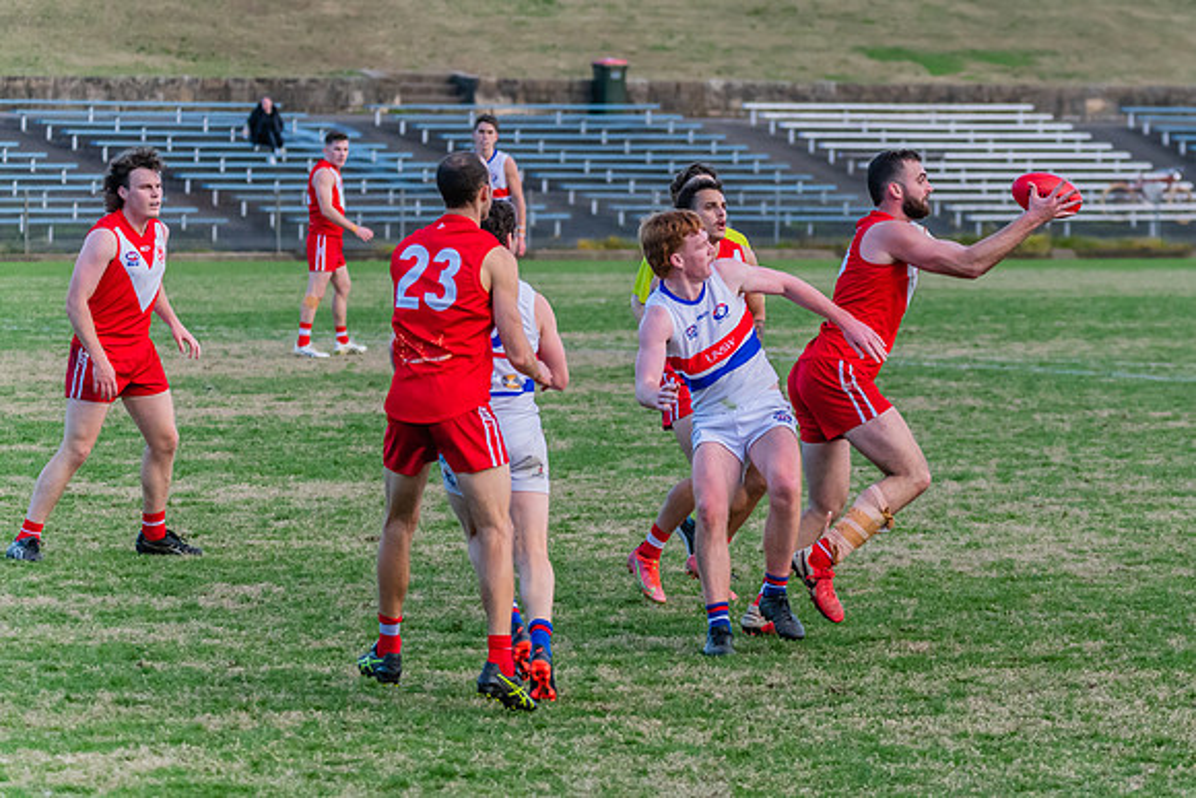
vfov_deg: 5.4
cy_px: 226
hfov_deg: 8.1
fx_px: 8385
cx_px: 888
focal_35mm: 252
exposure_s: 1/1600
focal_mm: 160
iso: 1250
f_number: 5
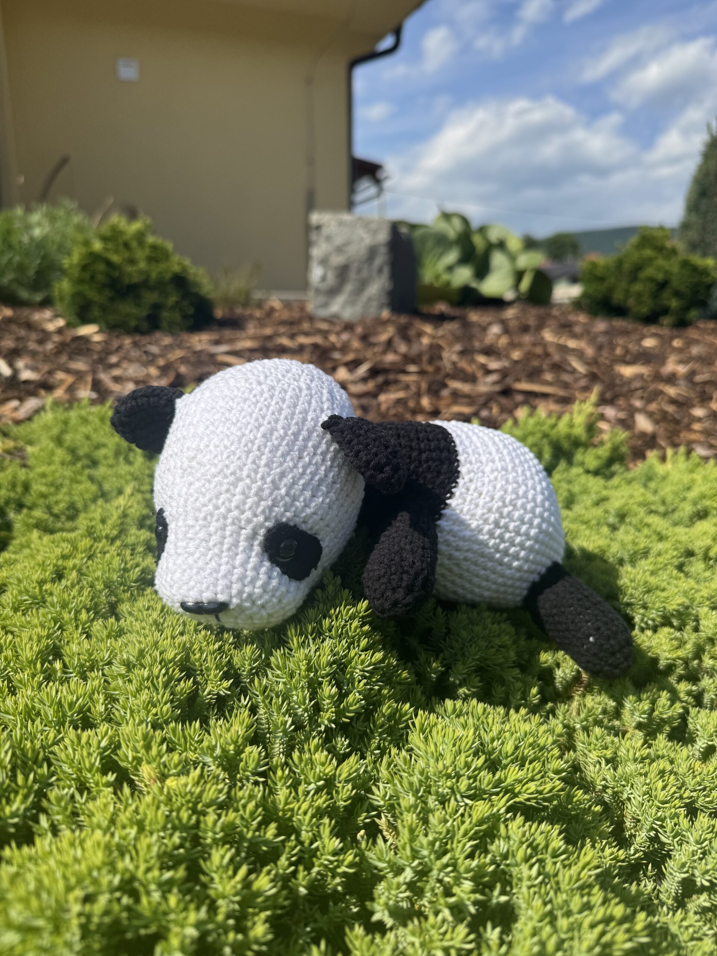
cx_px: 358
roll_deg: +0.8
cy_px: 478
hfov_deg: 56.8
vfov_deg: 71.6
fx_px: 663
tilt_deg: -11.6
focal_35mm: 24
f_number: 1.78
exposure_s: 1/4950
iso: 80
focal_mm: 6.76
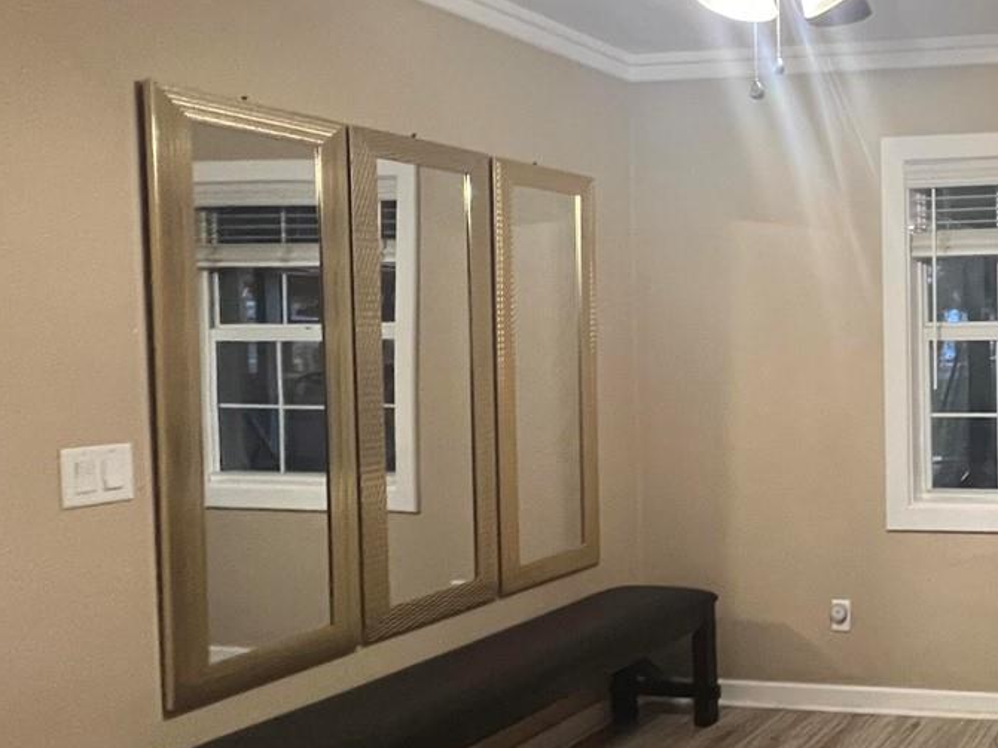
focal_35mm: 31
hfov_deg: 43.4
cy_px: 367
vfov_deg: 45.4
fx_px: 894
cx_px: 1127
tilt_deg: -2.3
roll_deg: +0.3
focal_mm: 1.57
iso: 640
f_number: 1.8
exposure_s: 1/60
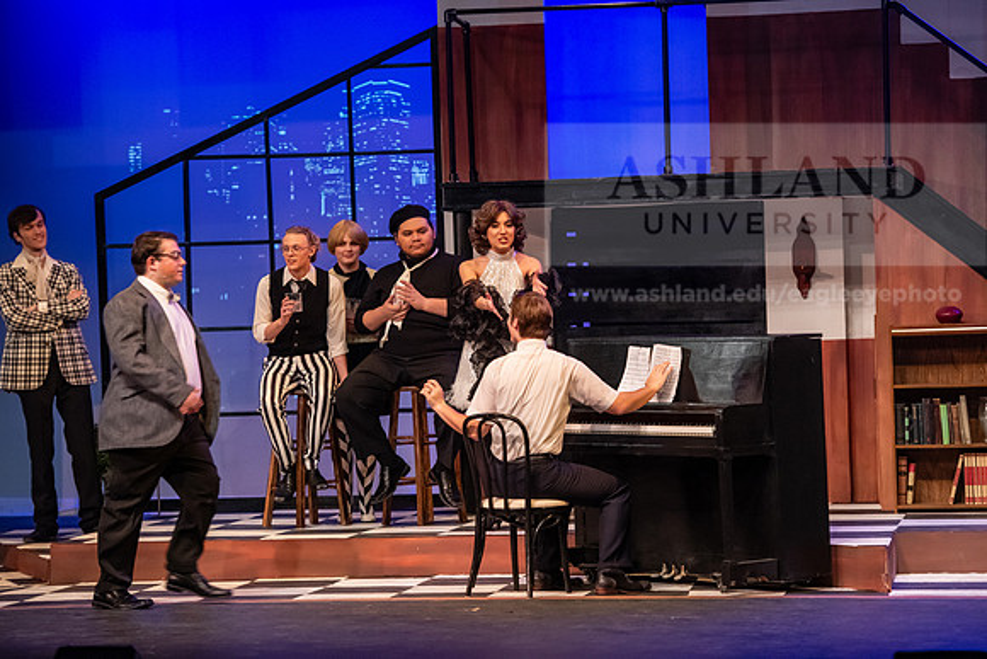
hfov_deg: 15.8
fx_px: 3565
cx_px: 494
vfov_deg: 10.6
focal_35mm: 130
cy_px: 330
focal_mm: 130
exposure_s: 1/200
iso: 3200
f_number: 3.2
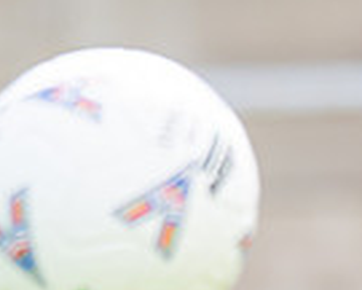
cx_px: 426
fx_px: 10200
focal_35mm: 952
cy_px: 405
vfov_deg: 1.6
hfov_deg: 2.0
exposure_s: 1/1250
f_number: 1.8
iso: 80
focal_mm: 135
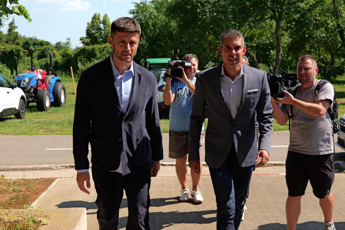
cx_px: 172
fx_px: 383
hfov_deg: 48.5
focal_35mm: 40
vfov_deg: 33.4
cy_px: 115
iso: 100
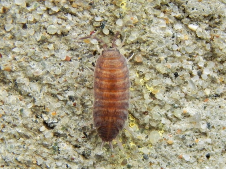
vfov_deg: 8.2
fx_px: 1188
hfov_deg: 10.9
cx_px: 113
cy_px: 84
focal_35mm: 182
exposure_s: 1/60
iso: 400
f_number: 5.3
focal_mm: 32.8
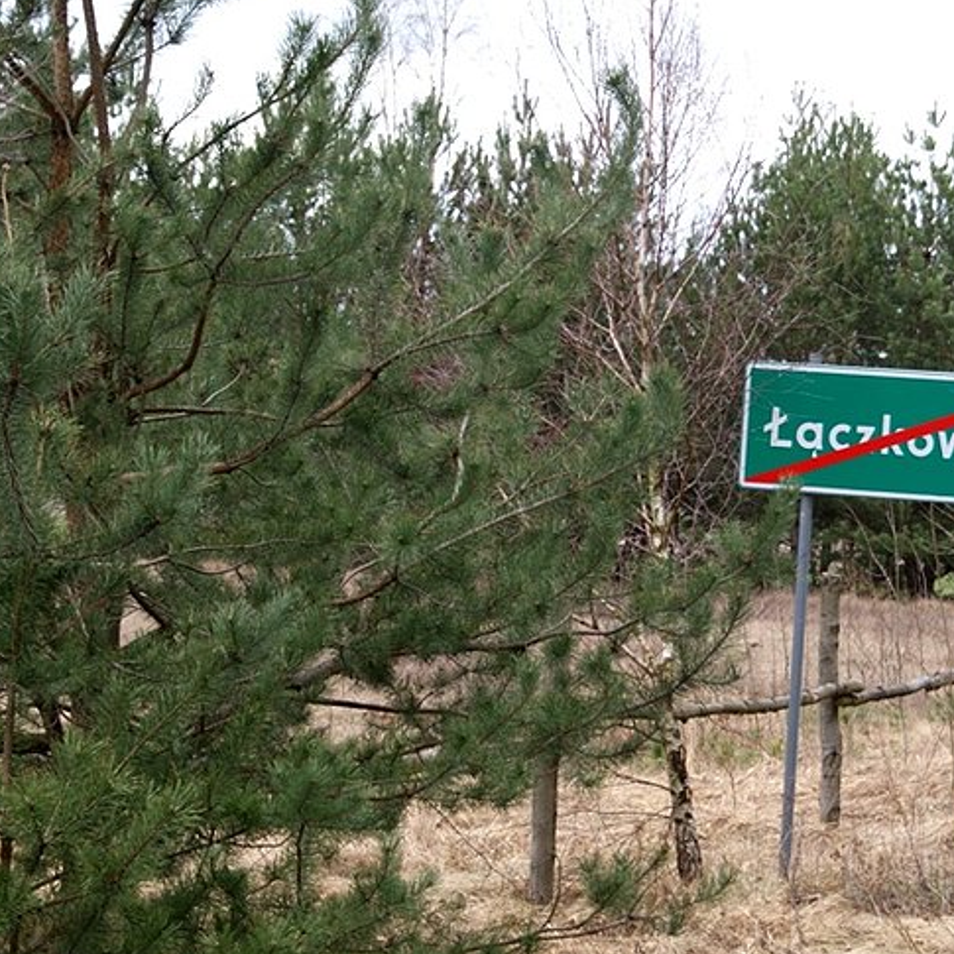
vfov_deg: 12.3
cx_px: 606
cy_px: 498
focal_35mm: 142
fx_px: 4428
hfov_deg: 12.3
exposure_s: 1/100
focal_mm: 60
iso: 100
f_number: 5.6
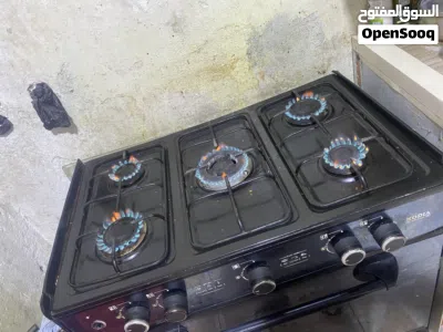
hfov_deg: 67.3
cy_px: 166
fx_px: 333
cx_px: 222
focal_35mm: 26
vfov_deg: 53.1
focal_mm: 4.25
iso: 320
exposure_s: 1/50
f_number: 1.8
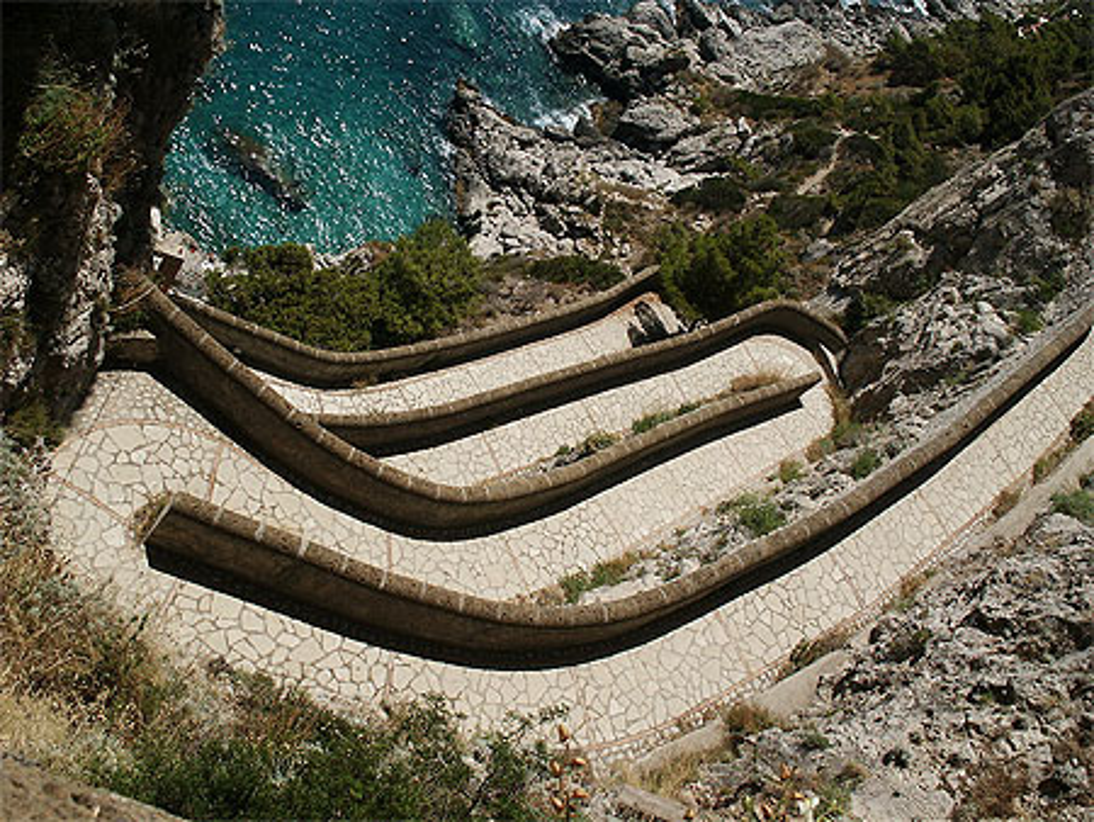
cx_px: 547
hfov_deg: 52.6
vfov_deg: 40.7
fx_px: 1107
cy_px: 411
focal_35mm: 35
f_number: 6.7
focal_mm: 7.18
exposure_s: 1/500
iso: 64
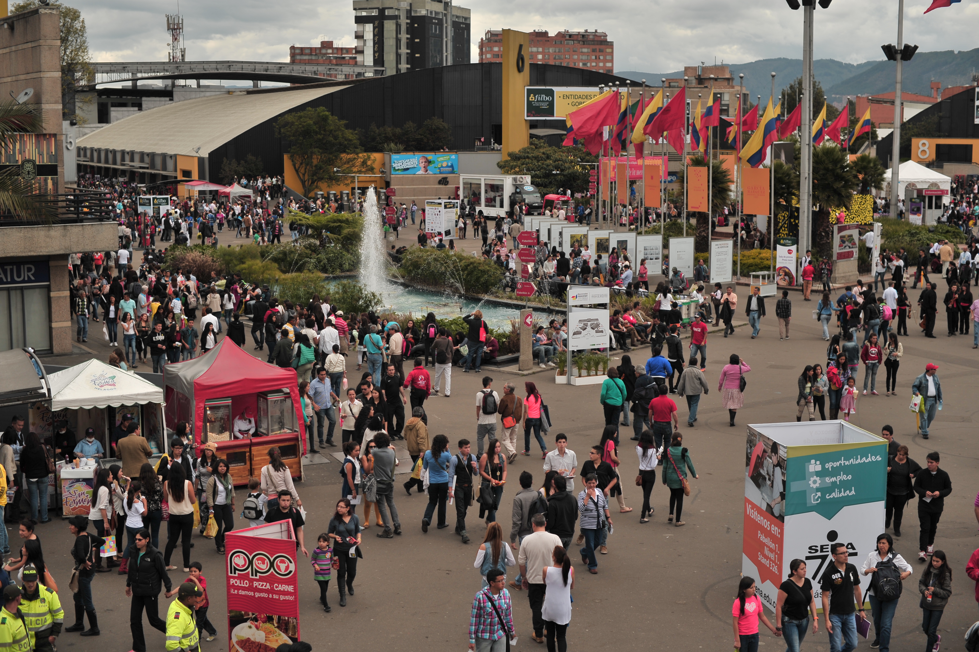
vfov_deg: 27.0
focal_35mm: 50
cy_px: 326
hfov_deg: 39.6
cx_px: 490
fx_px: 1359
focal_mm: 50
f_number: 3.5
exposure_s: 1/2000
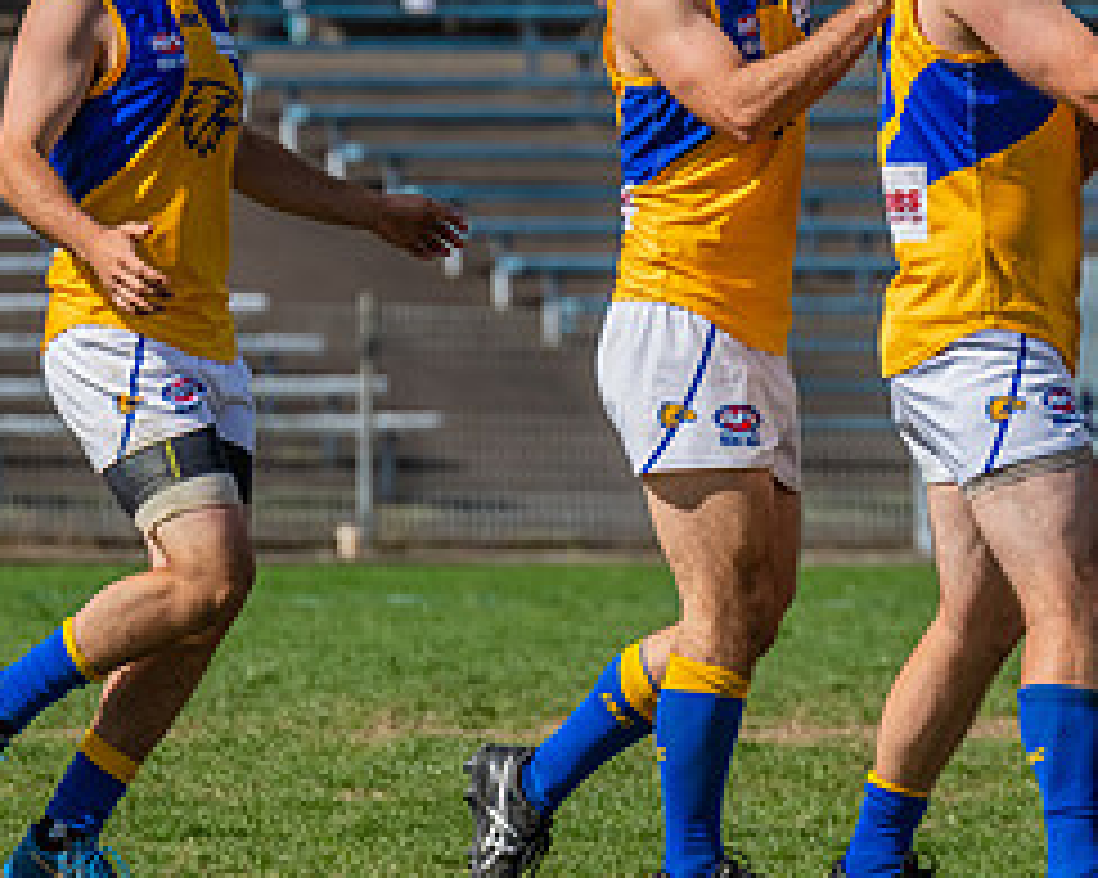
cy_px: 160
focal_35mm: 954
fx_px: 30989
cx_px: 1077
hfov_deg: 2.0
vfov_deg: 1.6
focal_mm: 420
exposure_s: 1/1600
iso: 800
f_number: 10
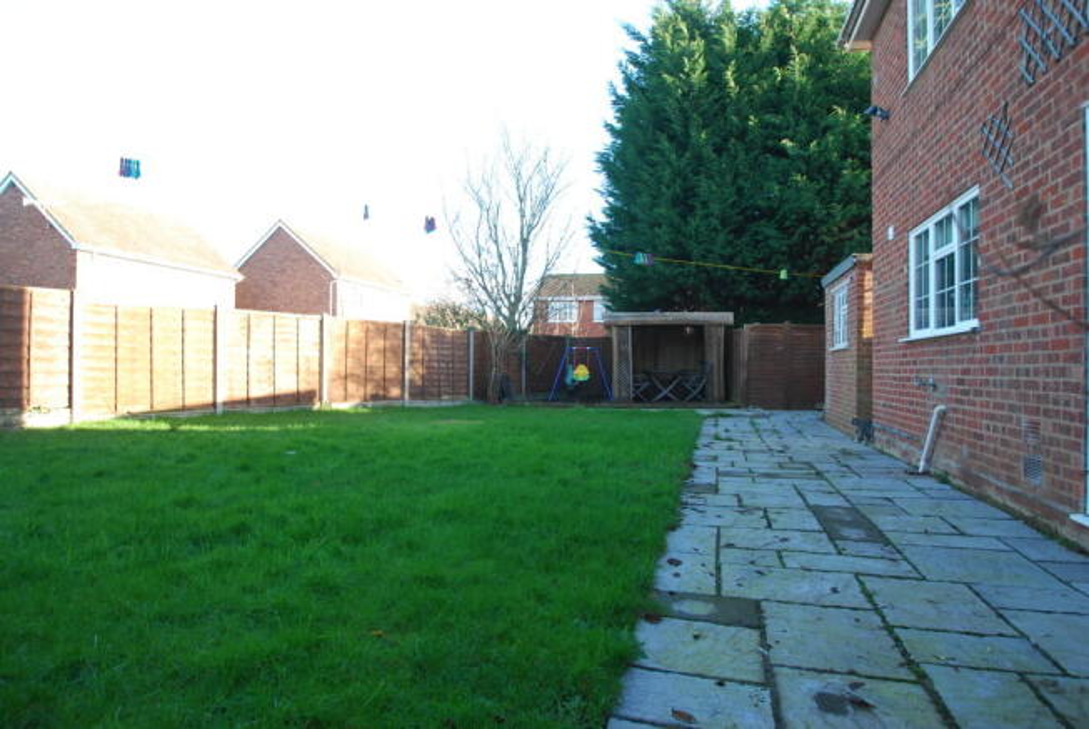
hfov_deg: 81.1
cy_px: 364
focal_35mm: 21
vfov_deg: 59.6
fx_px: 636
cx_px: 544
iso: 200
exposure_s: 1/100
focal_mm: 14
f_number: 5
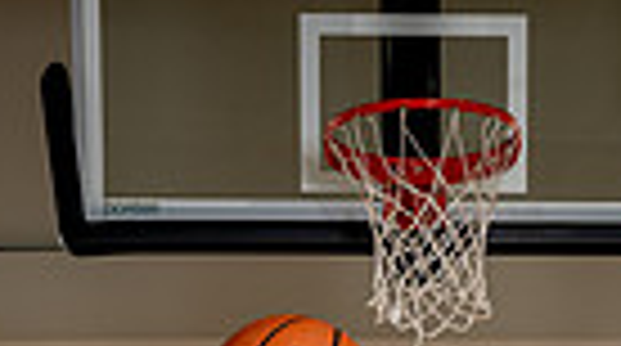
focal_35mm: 113
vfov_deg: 9.0
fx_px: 1857
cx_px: 392
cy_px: 966
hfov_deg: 18.9
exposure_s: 1/250
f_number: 8
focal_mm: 33
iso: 250
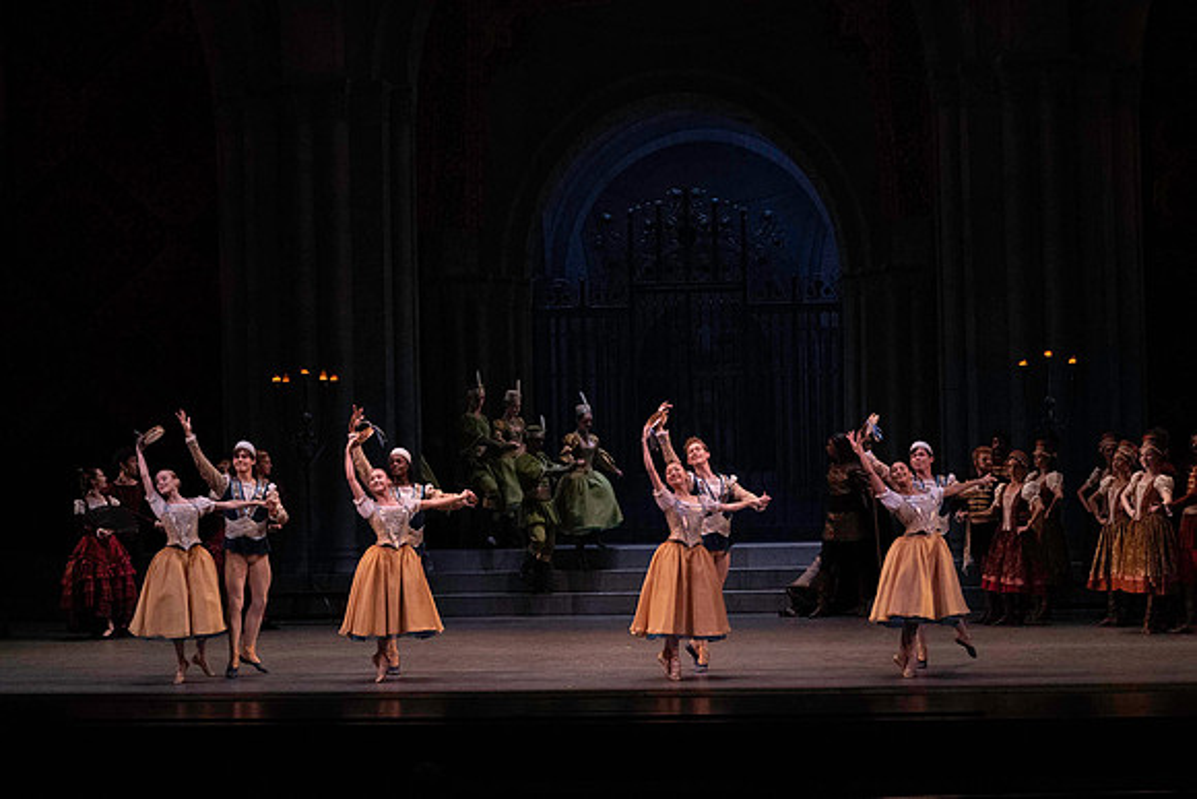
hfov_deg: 22.9
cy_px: 400
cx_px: 598
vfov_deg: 15.4
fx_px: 2960
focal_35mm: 89
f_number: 7.1
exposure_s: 1/400
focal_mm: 89
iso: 12800
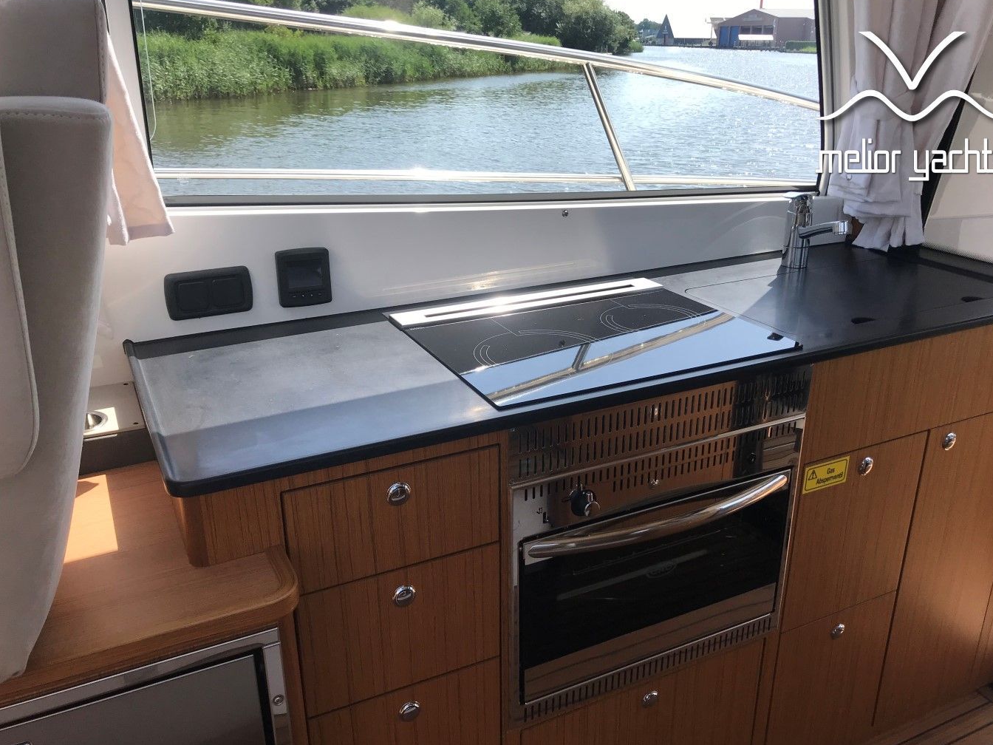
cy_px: 389
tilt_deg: -20.4
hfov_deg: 59.9
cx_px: 519
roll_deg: -0.2
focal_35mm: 30
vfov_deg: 46.8
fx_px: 861
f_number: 1.8
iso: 20
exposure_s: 1/967
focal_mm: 3.99
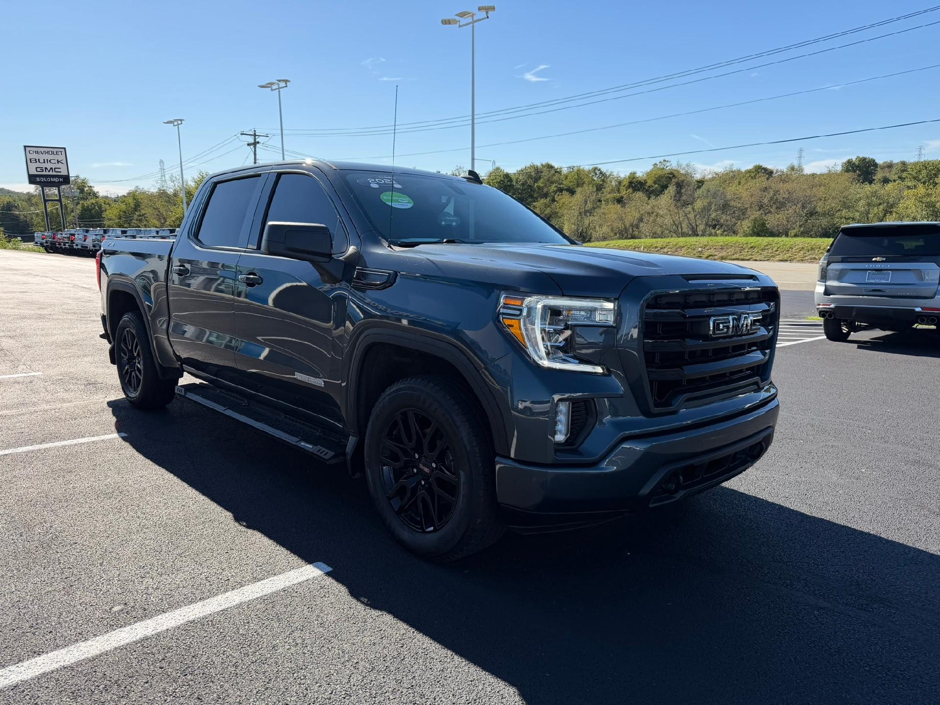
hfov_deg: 71.6
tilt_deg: -10.8
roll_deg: -1.1
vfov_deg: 56.8
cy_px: 352
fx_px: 652
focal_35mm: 24
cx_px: 470
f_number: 1.78
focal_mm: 6.76
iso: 100
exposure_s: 1/3584
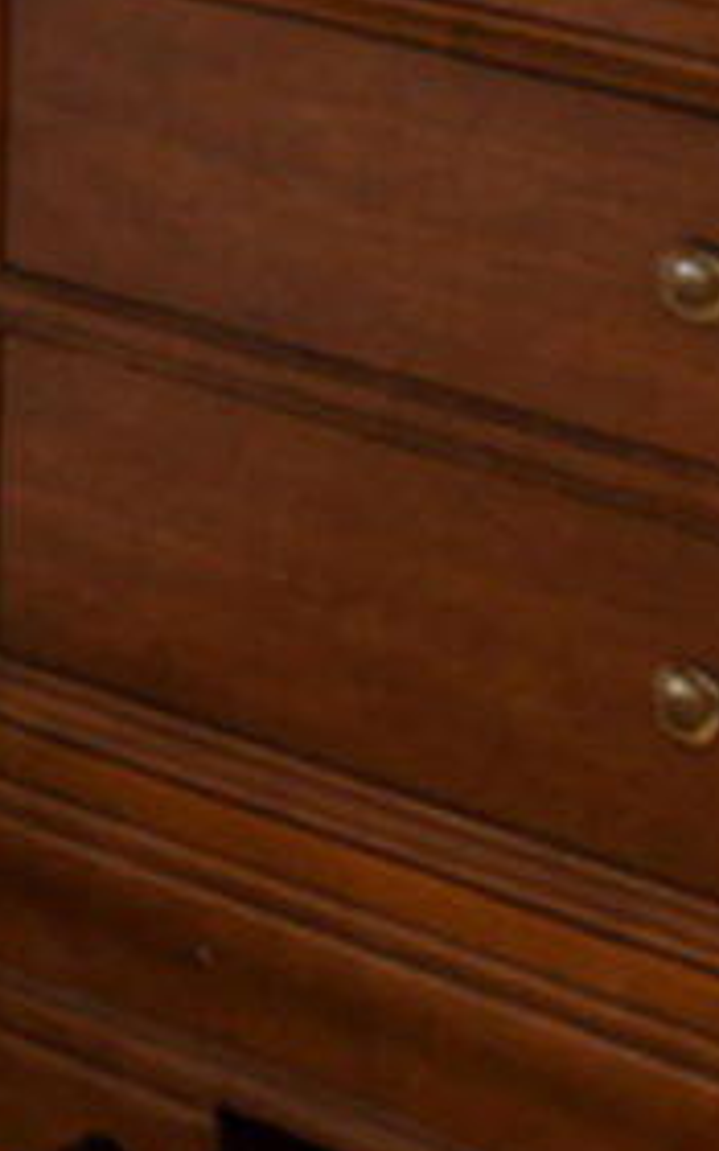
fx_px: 4389
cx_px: -3131
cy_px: -1239
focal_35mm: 140
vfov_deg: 12.8
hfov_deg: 5.8
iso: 2000
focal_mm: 10
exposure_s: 1/60
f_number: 11
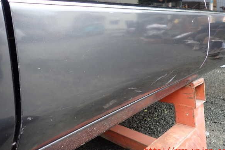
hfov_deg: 67.4
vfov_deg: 47.9
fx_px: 169
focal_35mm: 27
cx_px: 116
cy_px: 69
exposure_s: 1/100
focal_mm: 4.5
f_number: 2
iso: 200
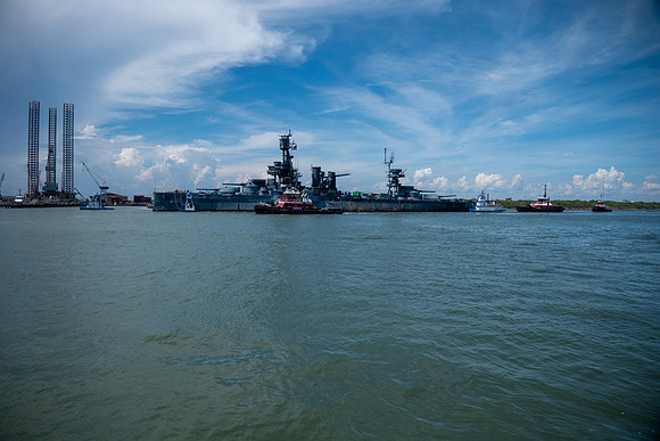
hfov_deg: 73.7
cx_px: 330
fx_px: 440
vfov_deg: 53.2
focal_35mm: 24
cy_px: 220
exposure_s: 1/3200
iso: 160
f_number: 4
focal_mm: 16
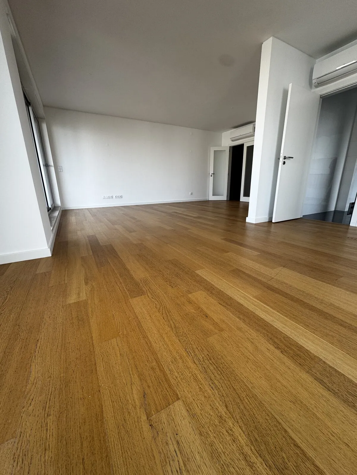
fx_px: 193
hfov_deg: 85.7
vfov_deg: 102.1
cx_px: 178
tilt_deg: -16.6
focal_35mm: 14
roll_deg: +2.0
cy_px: 238
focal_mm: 2.22
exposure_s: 1/99
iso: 64
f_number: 2.2
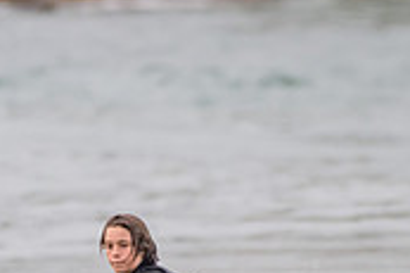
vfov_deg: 0.7
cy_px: 369
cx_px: 214
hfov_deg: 1.0
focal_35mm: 2055
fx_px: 23382
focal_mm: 500
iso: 400
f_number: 5.6
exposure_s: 1/800
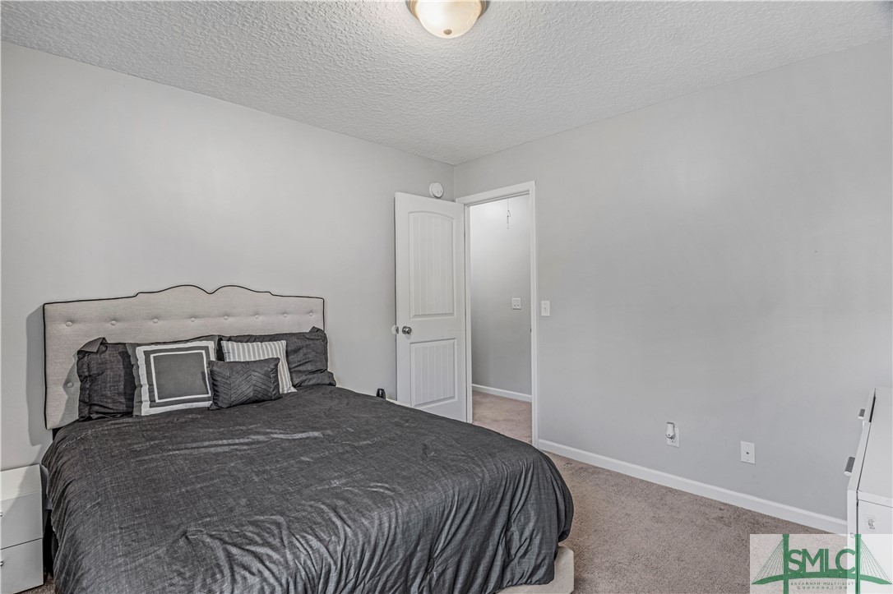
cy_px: 297
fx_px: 409
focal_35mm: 16
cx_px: 446
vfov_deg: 72.0
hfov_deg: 95.0
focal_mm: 11
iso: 100
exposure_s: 1.3
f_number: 7.1
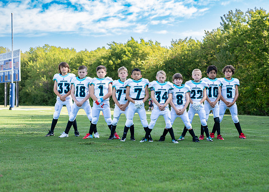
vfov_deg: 24.4
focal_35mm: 58
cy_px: 99
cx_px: 147
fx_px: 445
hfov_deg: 33.6
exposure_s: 1/400
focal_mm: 50
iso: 100
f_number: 2.8
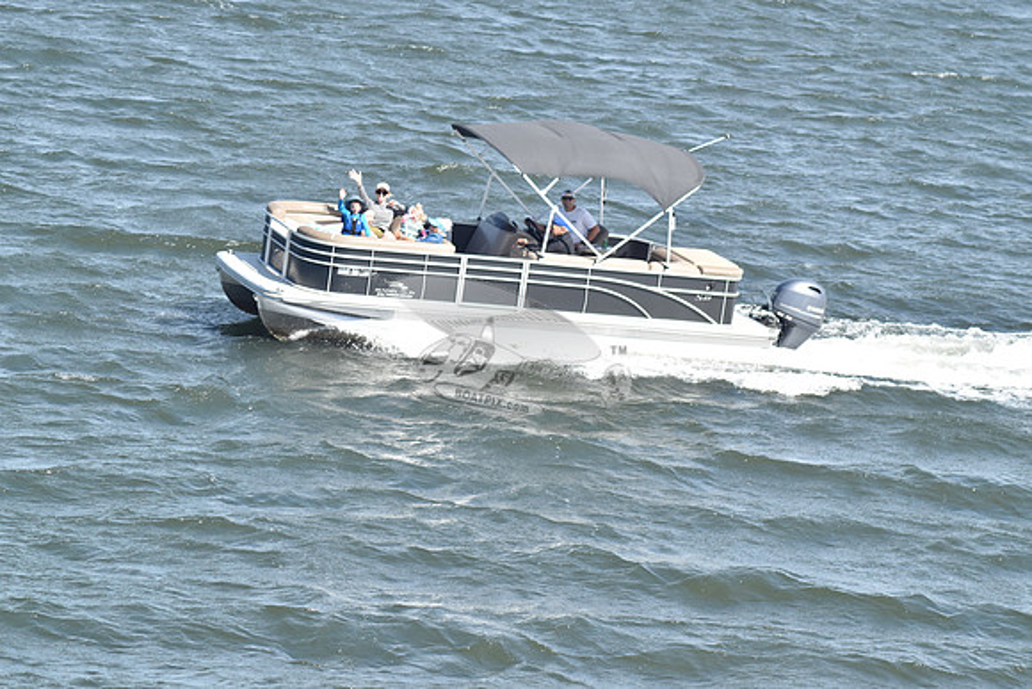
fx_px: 4731
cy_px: 344
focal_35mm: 165
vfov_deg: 8.3
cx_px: 516
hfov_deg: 12.4
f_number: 8
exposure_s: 1/1000
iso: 400
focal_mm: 110
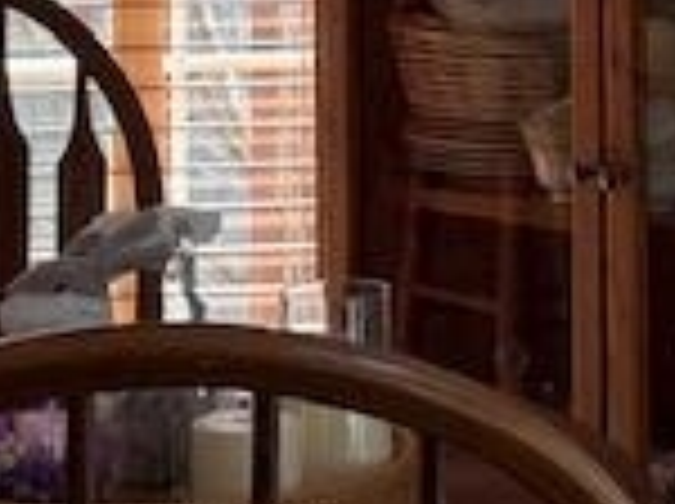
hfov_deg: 8.9
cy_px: -328
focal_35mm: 222
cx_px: 590
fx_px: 4322
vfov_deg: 6.6
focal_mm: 5.96
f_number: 1.6
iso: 64
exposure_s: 1/221
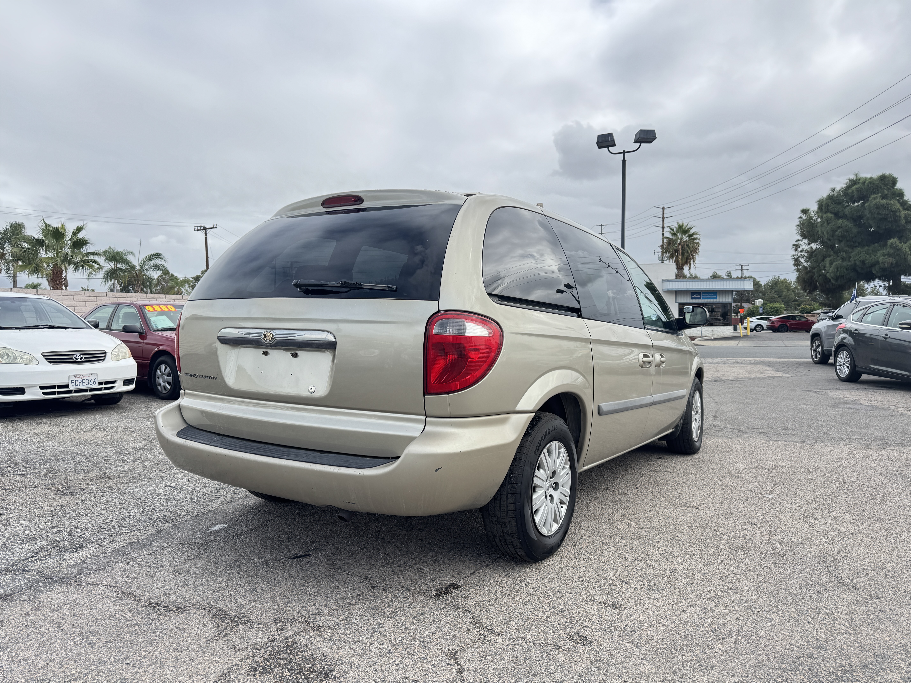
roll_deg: +0.1
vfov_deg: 56.8
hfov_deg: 71.6
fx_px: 632
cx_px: 456
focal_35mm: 24
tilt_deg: -1.7
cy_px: 342
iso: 80
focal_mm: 6.76
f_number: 1.78
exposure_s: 1/1721
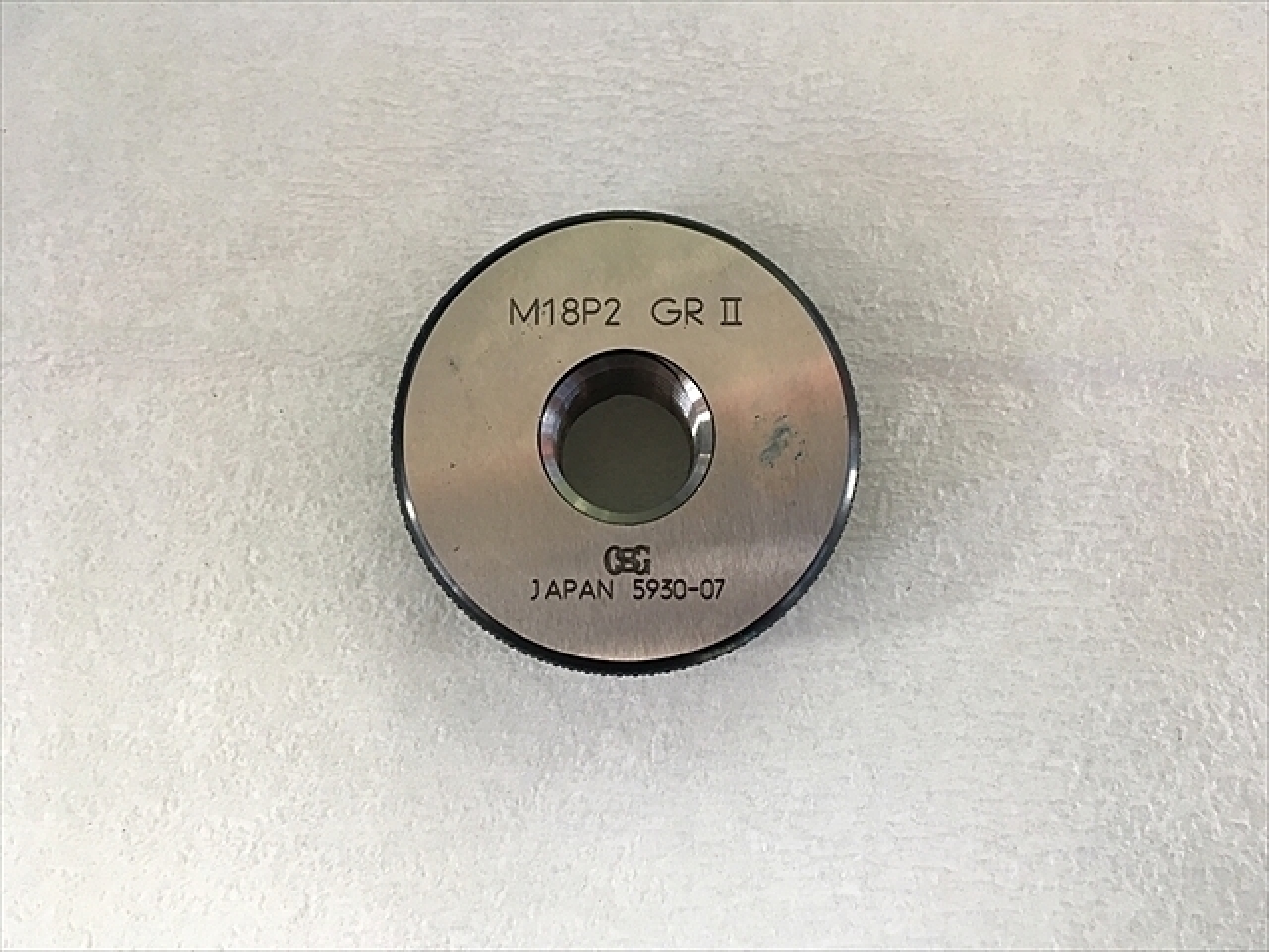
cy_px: 476
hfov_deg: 61.7
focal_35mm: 29
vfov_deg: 48.2
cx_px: 634
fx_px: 1063
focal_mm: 4.15
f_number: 2.2
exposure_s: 1/30
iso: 25
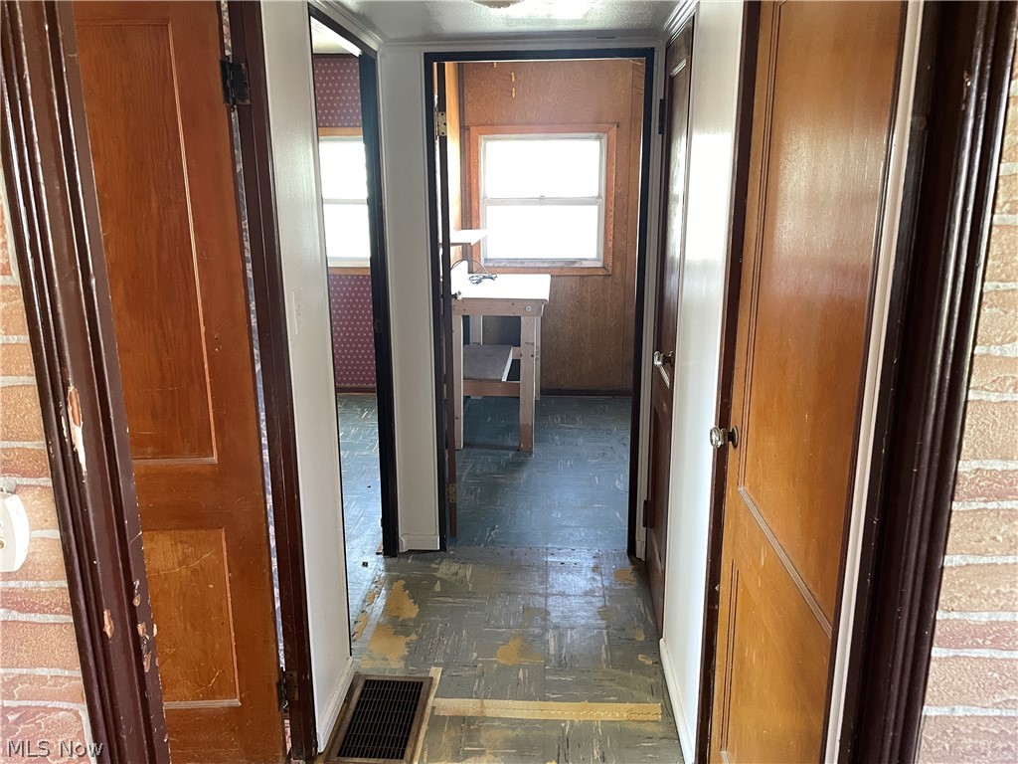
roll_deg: +0.7
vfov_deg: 53.1
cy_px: 382
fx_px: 765
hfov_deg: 67.3
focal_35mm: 26
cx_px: 509
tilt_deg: -14.7
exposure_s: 1/60
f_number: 1.6
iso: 250
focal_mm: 4.2
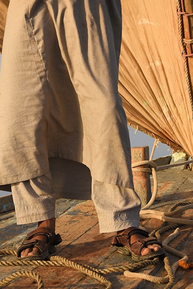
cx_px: 92
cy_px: 19
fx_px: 820
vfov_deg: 19.6
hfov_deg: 13.4
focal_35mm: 102
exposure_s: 1/400
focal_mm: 50
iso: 64
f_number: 5.6
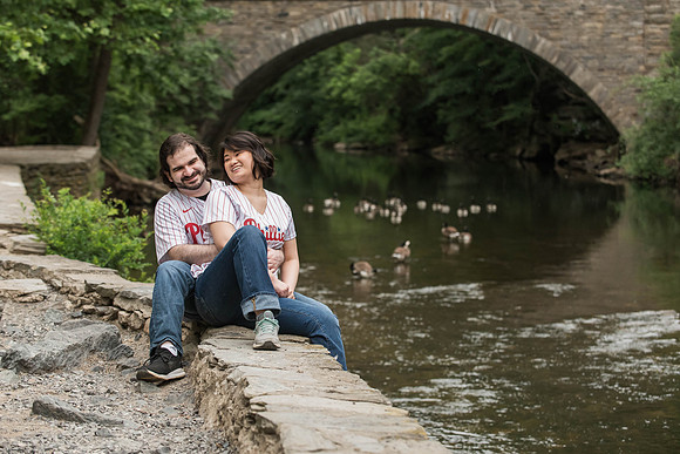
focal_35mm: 86
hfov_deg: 23.5
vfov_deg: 15.8
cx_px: 340
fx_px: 1632
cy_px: 226
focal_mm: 82
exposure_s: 1/800
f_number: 4
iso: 1600
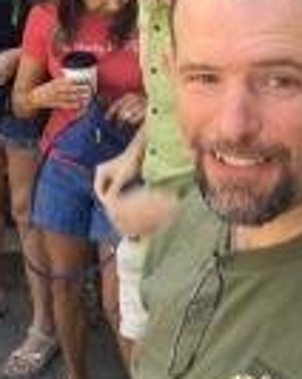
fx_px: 873
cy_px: 31
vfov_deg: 23.8
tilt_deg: -14.6
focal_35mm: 78
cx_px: -85
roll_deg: -1.2
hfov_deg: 18.3
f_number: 2.2
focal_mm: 4.15
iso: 32
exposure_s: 1/60
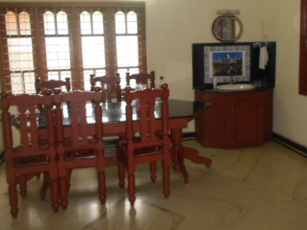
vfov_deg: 39.4
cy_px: 87
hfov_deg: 51.1
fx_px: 319
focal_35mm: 36
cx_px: 176
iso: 320
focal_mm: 4.6
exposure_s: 1/25
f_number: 3.2
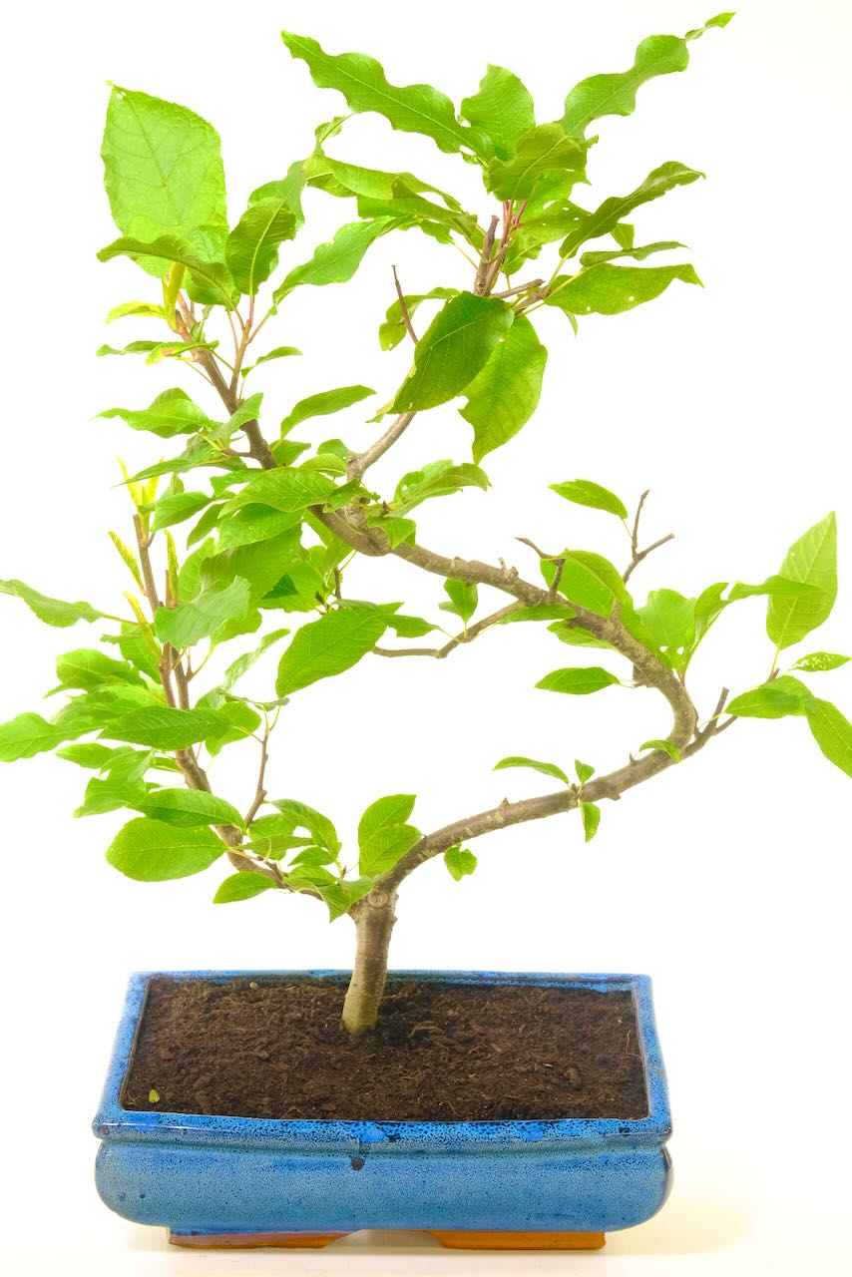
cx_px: 426
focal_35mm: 83
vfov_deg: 24.5
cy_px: 638
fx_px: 2945
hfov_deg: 16.5
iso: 1600
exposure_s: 1/13
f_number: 11
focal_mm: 55
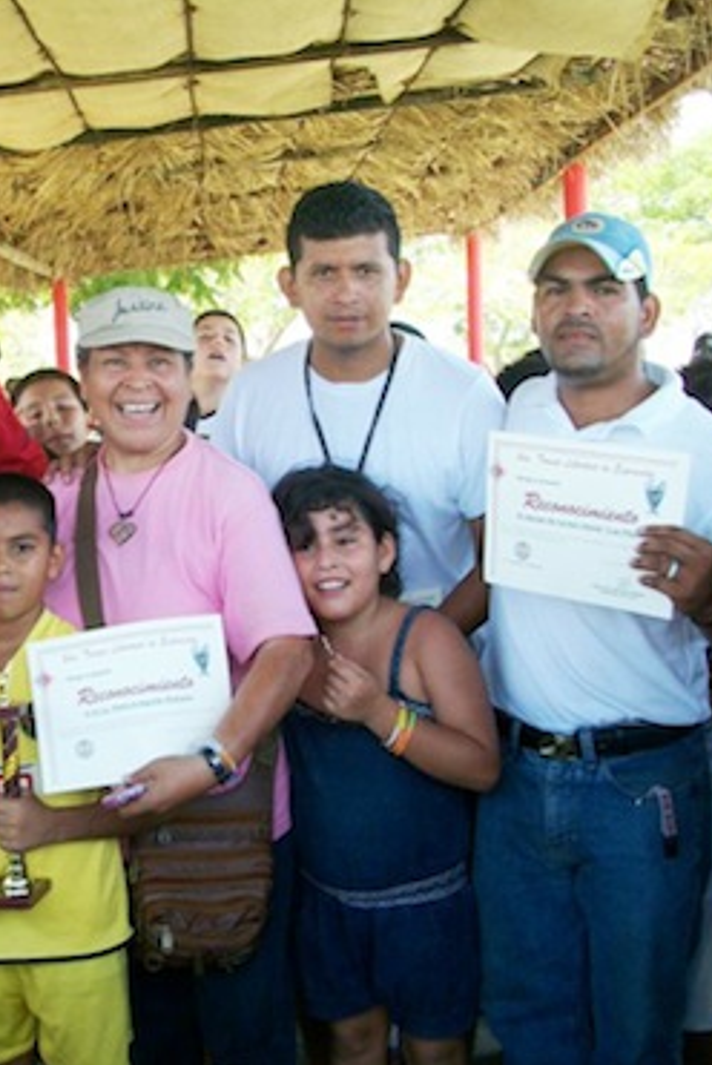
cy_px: 532
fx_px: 1451
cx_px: 95
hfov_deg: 26.8
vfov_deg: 40.3
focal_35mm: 49
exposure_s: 1/80
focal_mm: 6.3
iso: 80
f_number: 3.1
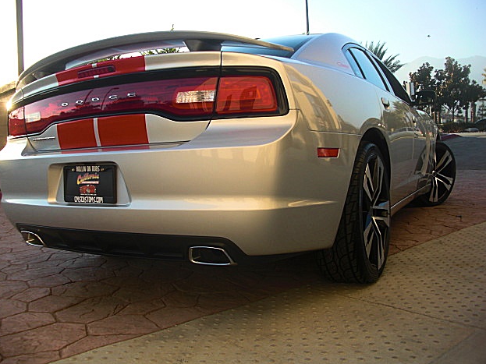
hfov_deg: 50.1
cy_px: 178
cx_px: 238
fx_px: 519
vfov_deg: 38.7
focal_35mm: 37
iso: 50
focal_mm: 6.3
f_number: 2.8
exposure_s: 1/200
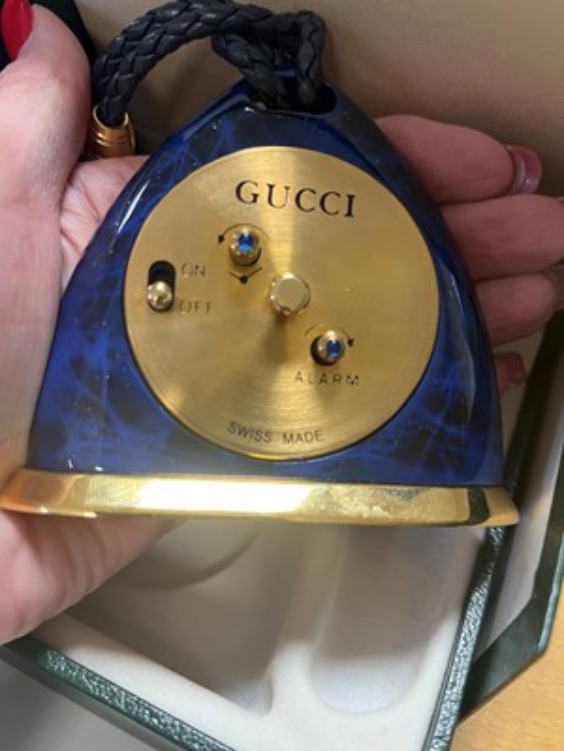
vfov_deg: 67.3
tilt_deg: -51.4
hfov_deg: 53.1
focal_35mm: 26
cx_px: 282
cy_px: 376
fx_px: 565
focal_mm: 5.1
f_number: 1.6
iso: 200
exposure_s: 1/50
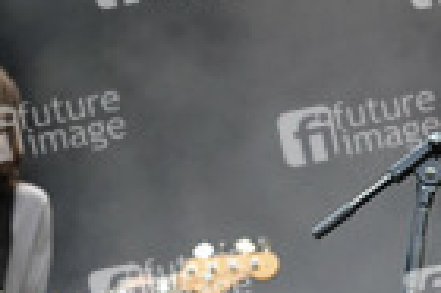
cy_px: 208
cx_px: 400
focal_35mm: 241
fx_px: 2949
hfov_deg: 8.5
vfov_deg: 5.7
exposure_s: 1/200
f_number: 2.8
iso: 1600
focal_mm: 75
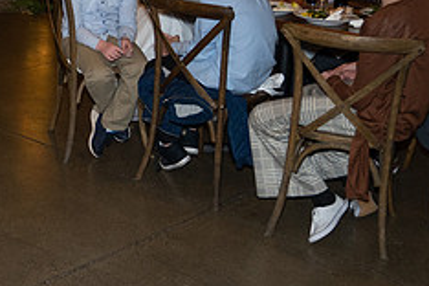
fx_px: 918
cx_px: 7
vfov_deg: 17.6
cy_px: 62
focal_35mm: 77
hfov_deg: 25.1
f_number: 2.8
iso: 2000
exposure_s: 1/125
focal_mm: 29
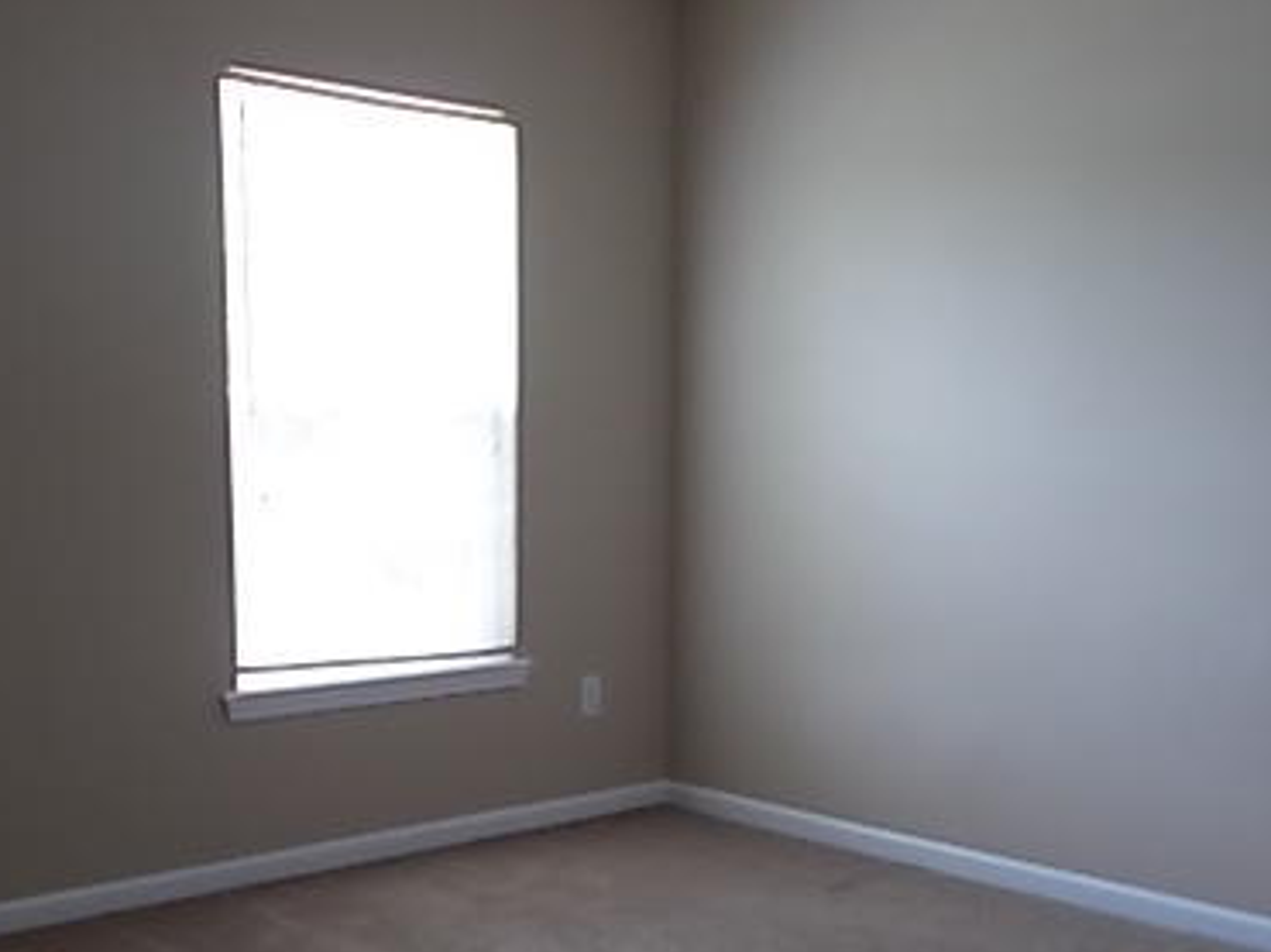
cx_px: 560
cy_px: 705
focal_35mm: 45
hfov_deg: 42.0
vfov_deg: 31.6
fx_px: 1651
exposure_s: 1/25
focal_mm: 4.6
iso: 100
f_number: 3.2
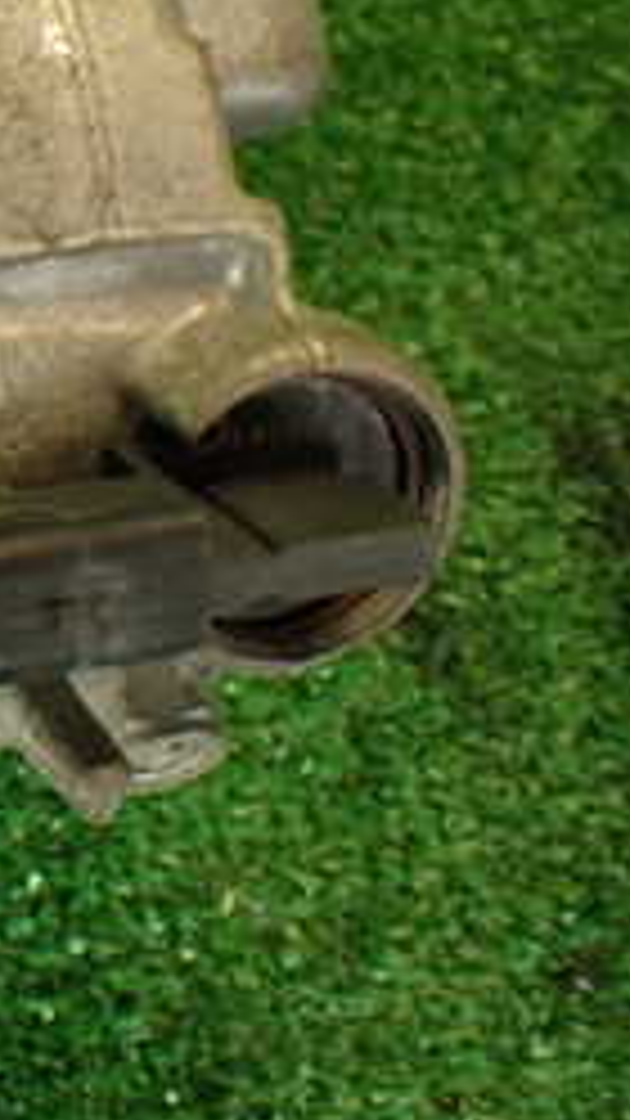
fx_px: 2495
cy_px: 238
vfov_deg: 24.9
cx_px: -684
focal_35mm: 84
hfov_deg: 12.4
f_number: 2.4
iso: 200
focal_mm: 5.79
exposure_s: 1/40
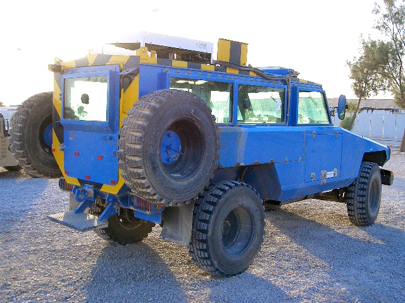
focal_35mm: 39
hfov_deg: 47.9
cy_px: 152
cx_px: 202
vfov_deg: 36.8
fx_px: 456
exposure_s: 1/160
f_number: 4.8
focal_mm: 8
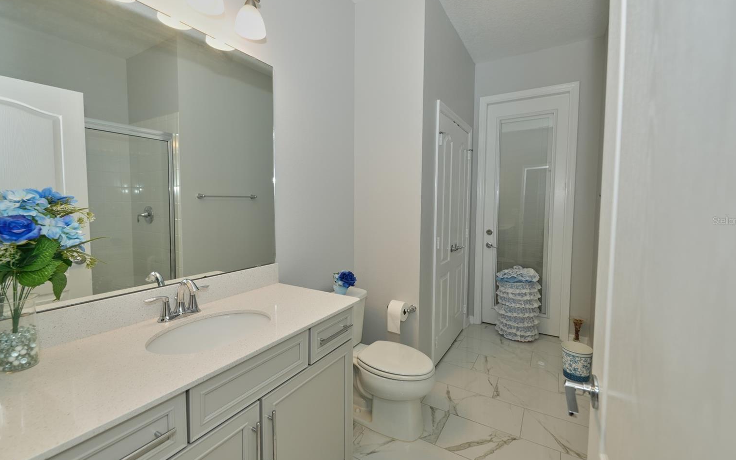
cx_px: 369
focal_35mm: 15
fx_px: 301
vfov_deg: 74.7
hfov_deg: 101.5
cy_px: 221
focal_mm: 14
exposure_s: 1/200
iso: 400
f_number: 4
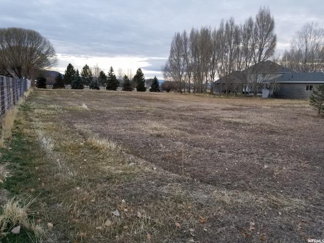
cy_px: 122
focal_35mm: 26
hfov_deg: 67.3
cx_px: 162
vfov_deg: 53.1
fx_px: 243
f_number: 1.7
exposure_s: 1/113
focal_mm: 4.2
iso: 50
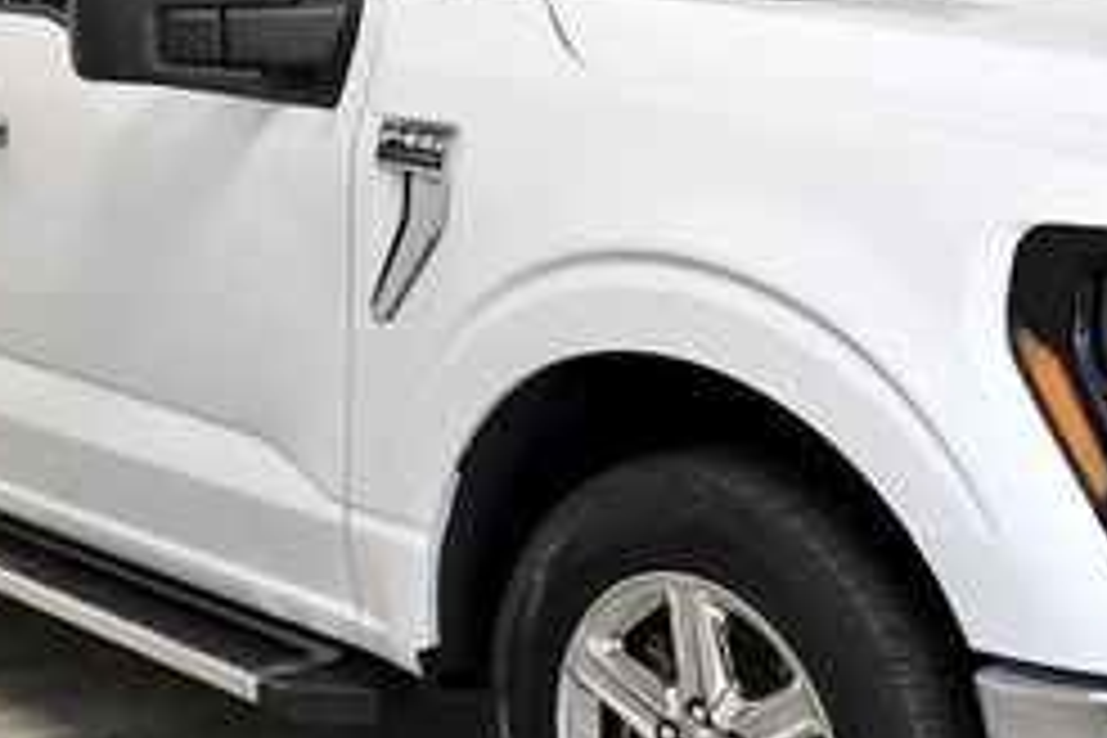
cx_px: 657
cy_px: 281
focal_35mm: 78
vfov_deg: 17.5
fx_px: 2398
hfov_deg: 25.9
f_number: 3.5
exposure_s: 1/1250
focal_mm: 20
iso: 2500
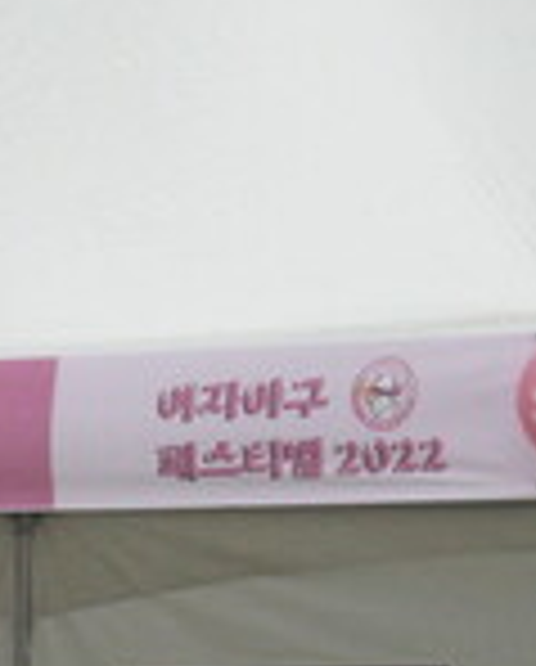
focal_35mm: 205
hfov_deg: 6.8
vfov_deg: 9.2
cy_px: 882
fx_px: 4053
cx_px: -1113
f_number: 5.6
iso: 2000
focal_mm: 24
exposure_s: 1/2500
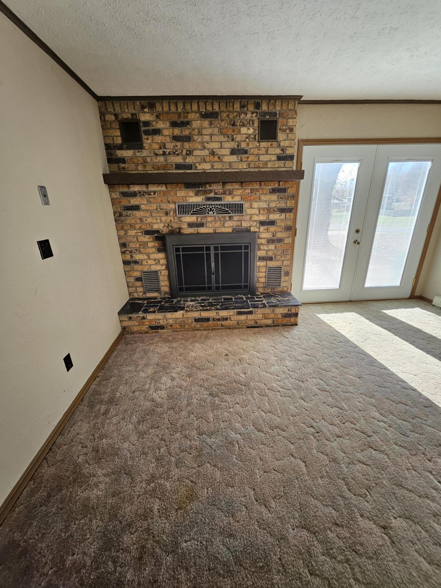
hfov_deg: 89.9
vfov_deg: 106.2
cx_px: 220
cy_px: 294
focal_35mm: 13
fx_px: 221
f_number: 2.2
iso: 100
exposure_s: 1/100
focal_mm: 1.74
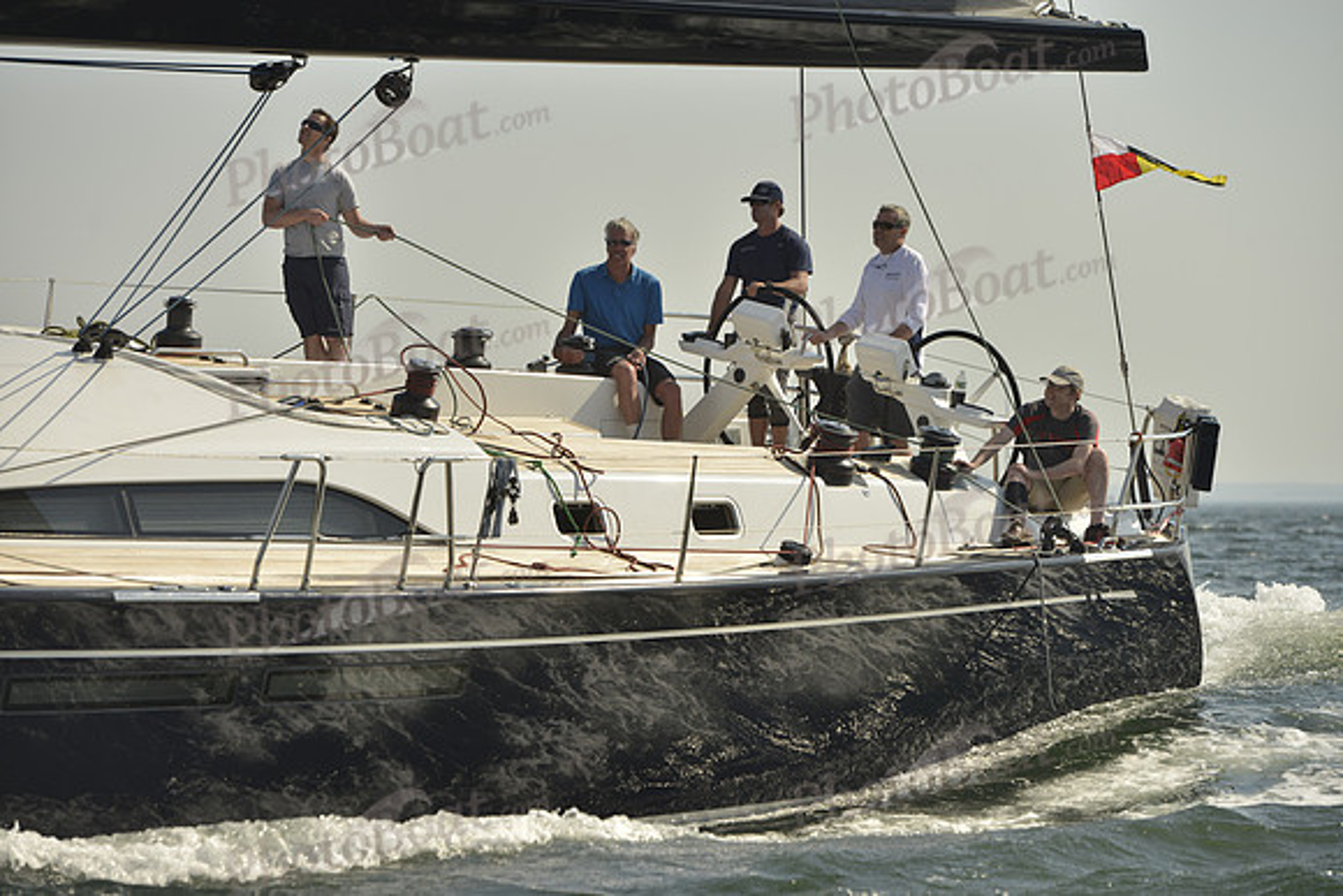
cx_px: 672
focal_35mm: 150
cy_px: 448
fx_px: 5597
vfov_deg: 9.2
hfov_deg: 13.7
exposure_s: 1/1600
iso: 200
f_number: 7.1
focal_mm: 150
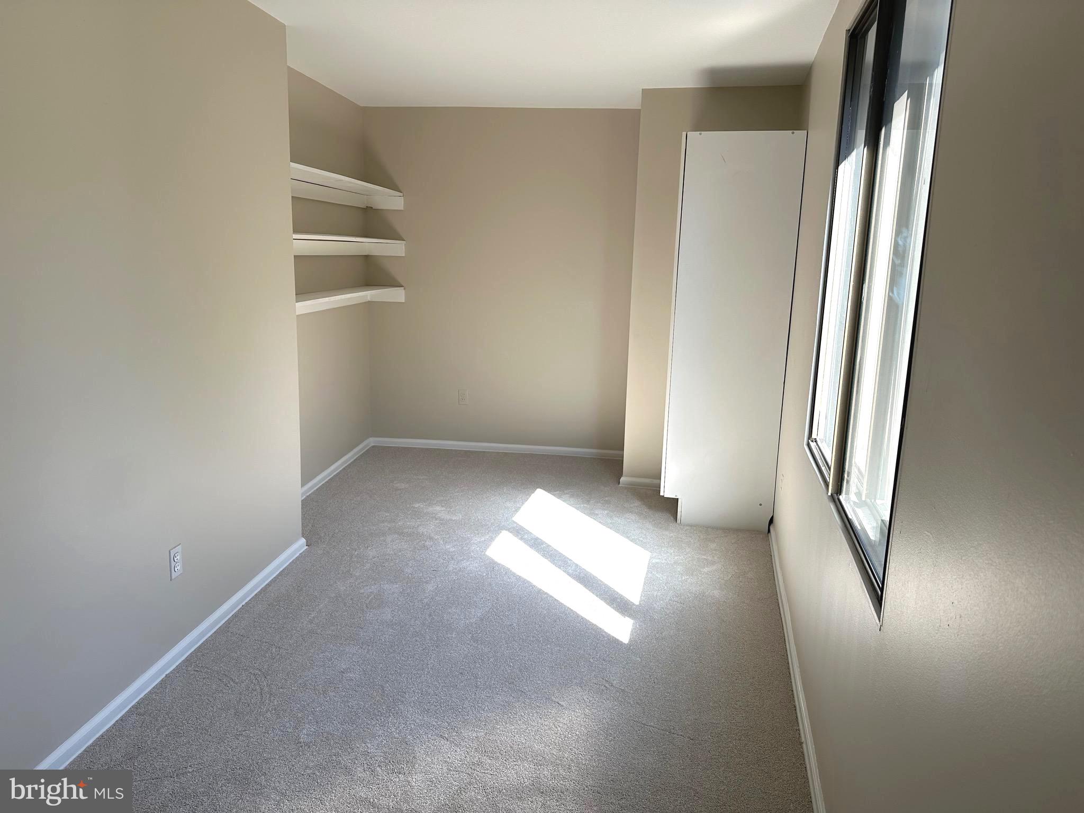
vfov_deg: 56.8
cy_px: 406
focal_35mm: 24
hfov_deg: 71.6
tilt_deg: -10.3
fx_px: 752
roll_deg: -1.2
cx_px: 542
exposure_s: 1/393
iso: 80
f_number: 1.78
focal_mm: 6.86
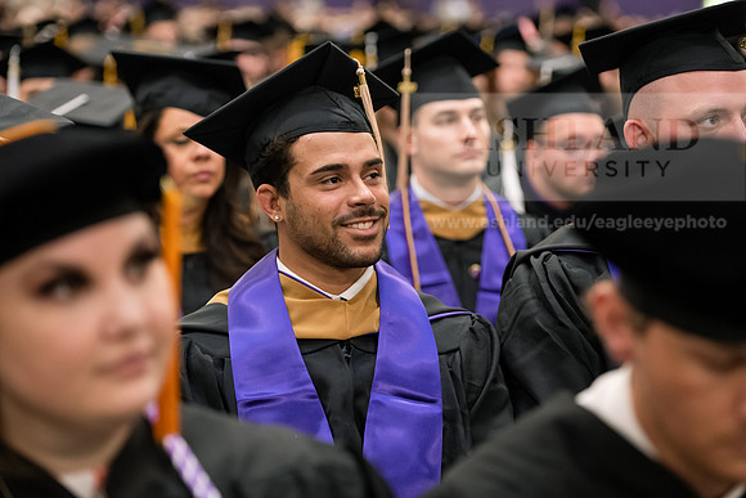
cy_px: 249
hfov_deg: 20.8
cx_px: 373
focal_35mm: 98
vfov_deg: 14.0
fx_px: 2031
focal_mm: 98
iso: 3200
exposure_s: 1/200
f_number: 3.2
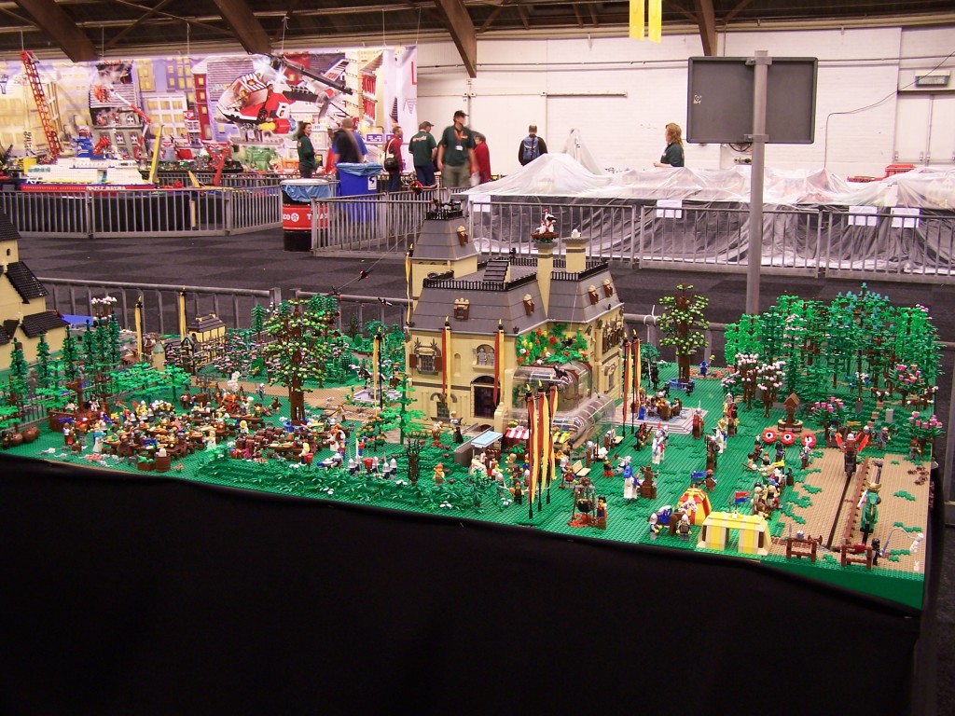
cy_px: 358
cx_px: 478
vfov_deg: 36.0
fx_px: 1104
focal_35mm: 40
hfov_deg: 46.8
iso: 80
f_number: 2.8
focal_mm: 6.7
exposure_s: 1/2
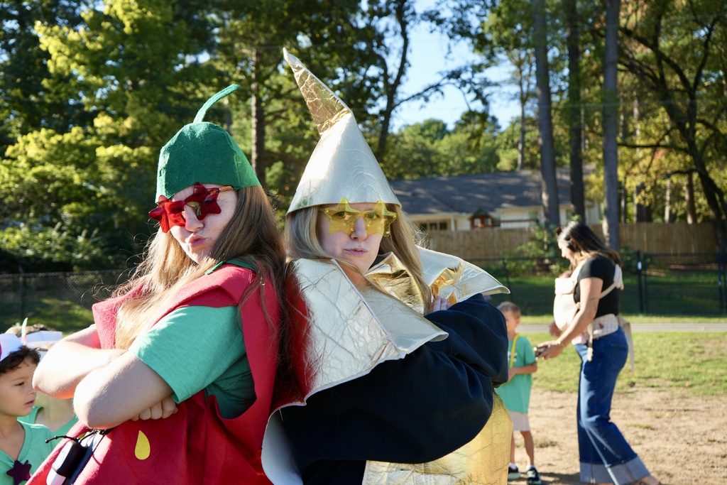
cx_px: 364
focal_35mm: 43
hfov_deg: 45.4
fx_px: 868
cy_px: 242
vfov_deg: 31.2
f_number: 5.6
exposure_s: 1/160
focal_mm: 43
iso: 100
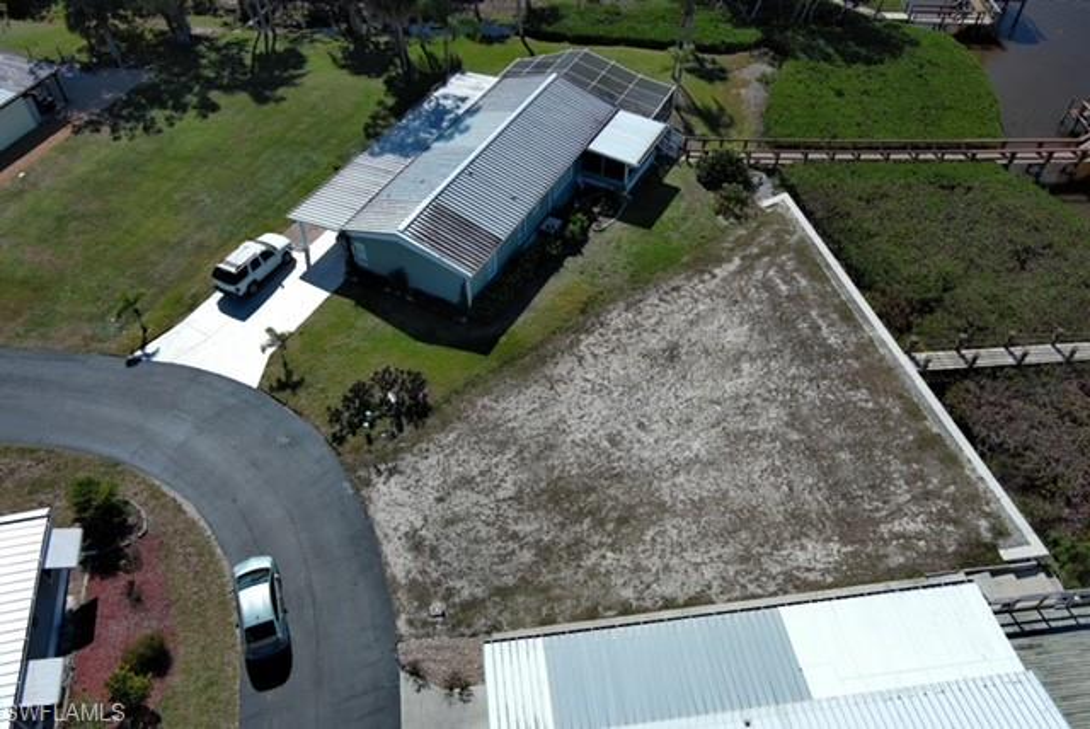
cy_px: 364
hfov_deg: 63.6
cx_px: 545
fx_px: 879
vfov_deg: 45.0
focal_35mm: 29
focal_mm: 10.57
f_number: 2.8
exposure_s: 1/284
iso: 100
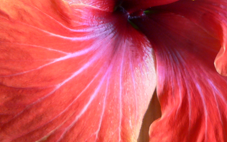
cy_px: -15
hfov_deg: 21.3
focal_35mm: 97
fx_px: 600
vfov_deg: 13.2
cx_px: 155
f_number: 2.8
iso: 100
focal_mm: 6
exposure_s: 1/25
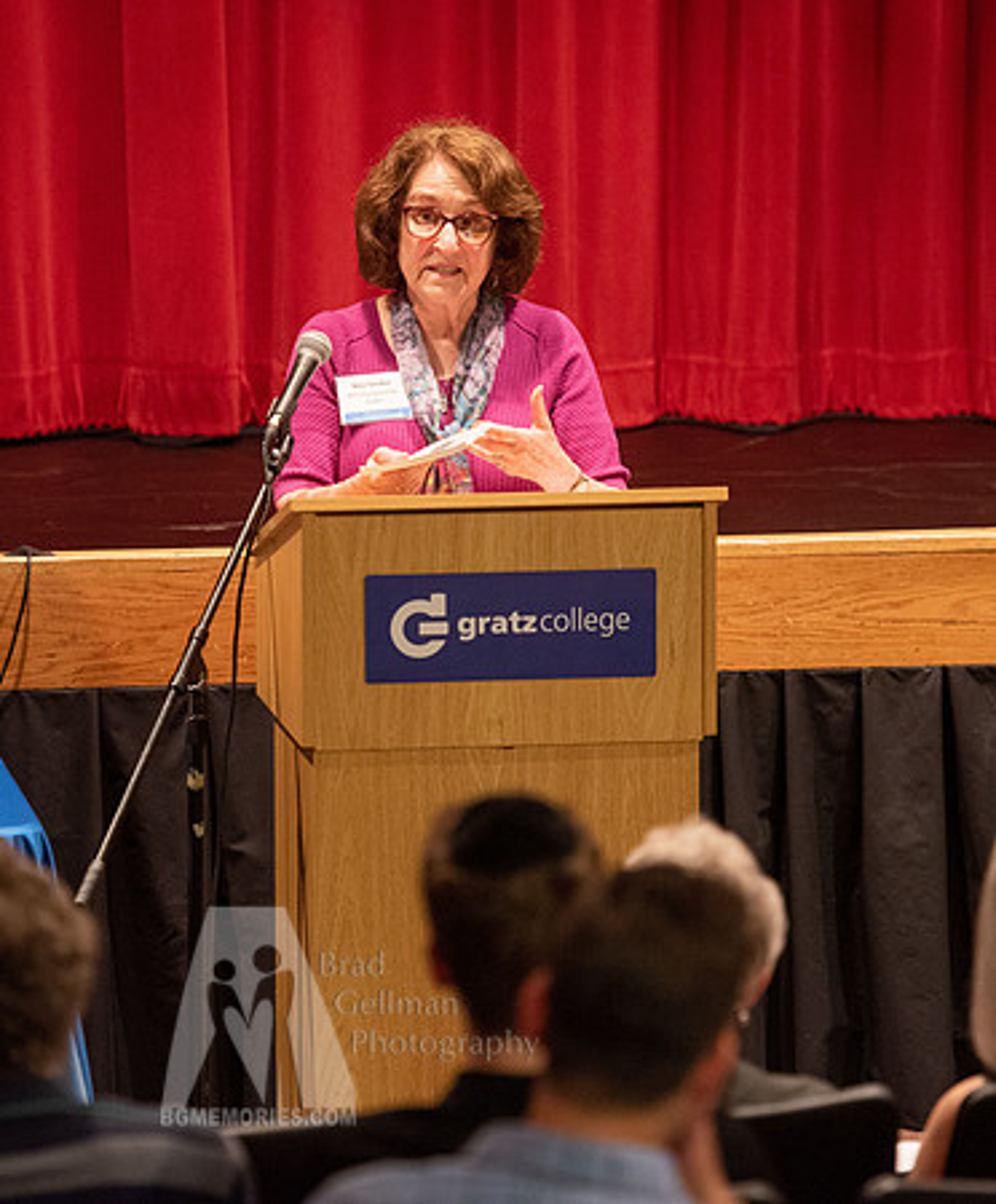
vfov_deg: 8.6
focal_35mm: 223
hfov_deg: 7.1
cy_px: 559
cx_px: 390
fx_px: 8057
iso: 2500
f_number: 2.8
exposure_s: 1/80
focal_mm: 150
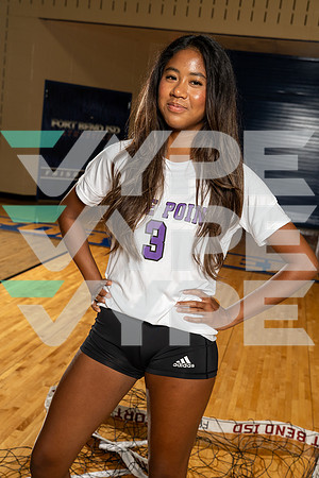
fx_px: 558
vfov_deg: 46.4
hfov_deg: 31.9
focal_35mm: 42
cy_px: 239
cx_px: 160
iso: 500
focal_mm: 42
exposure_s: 1/250
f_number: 5.6
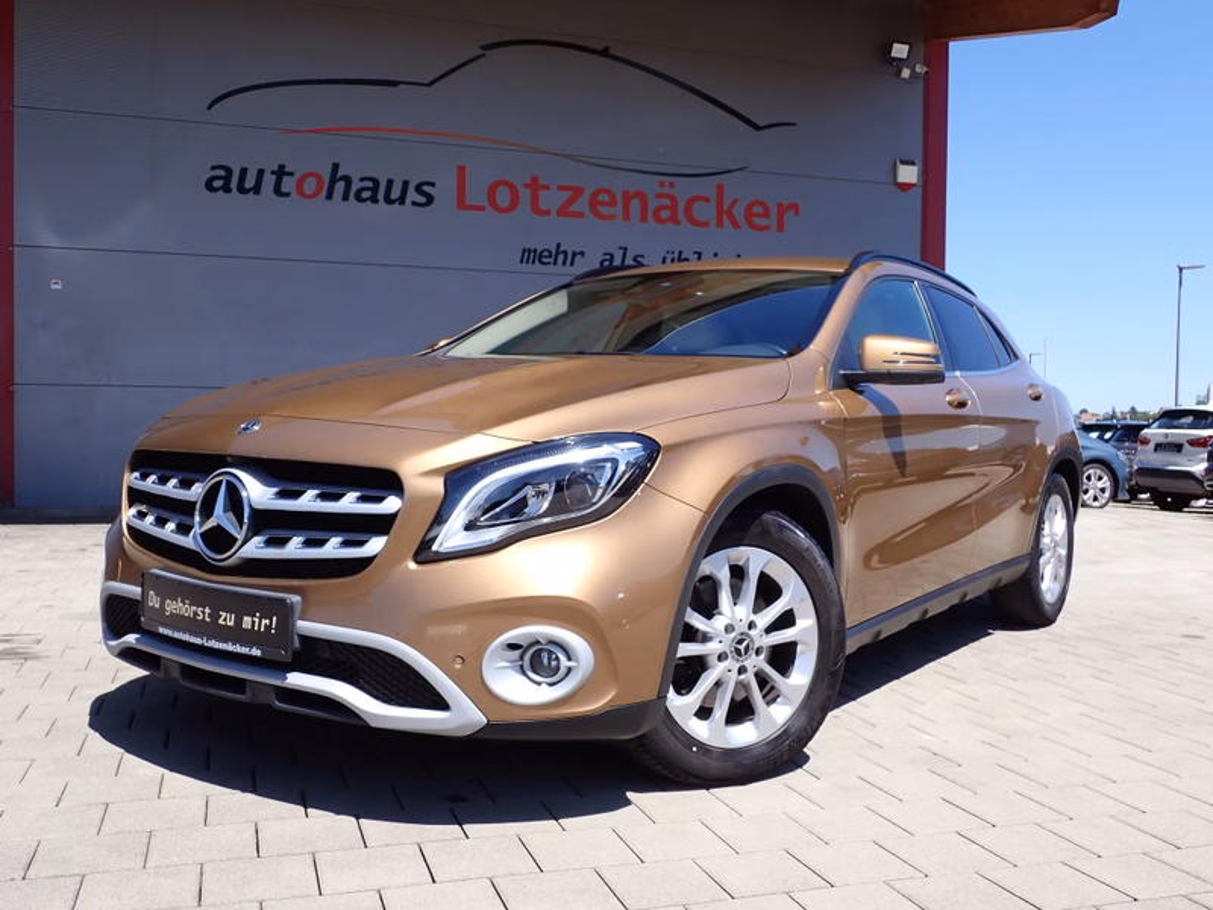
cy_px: 455
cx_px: 606
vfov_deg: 44.2
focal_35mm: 32
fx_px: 1121
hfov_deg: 56.8
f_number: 3.2
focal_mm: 5.79
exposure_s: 1/640
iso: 100
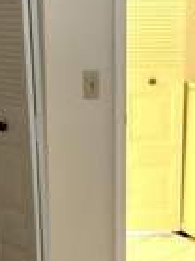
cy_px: 274
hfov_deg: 11.0
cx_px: 111
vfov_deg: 14.4
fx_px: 1008
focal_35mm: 134
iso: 250
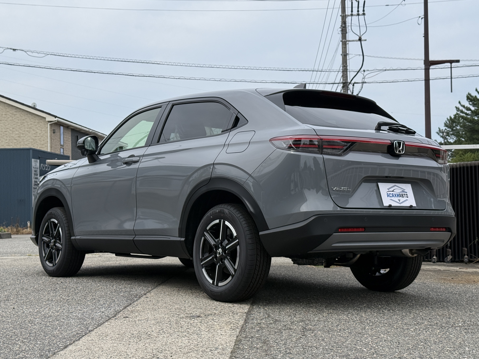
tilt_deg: +2.6
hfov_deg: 36.2
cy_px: 171
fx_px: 733
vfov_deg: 27.5
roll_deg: +1.3
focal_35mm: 53
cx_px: 244
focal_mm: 6.76
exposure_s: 1/5587
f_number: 1.78
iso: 64
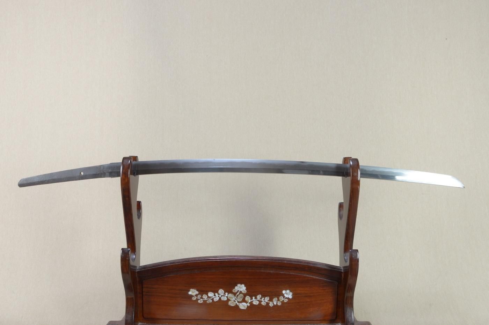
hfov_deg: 62.0
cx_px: 244
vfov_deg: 43.5
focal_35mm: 30
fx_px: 407
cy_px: 162
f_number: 11
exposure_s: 1/1.6
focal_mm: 20
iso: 400
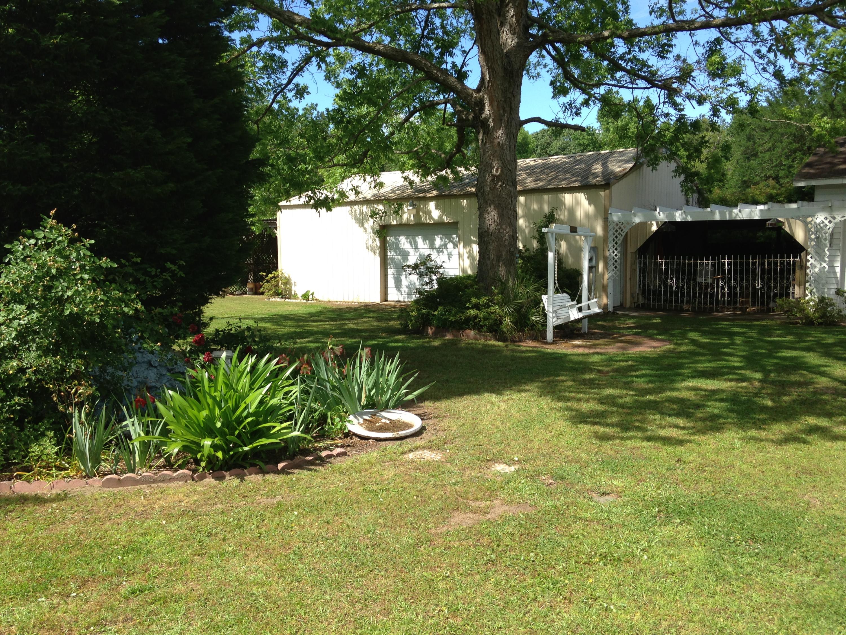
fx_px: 807
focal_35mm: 33
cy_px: 318
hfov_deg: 55.4
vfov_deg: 42.9
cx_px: 423
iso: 50
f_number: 2.4
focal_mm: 4.13
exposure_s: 1/704
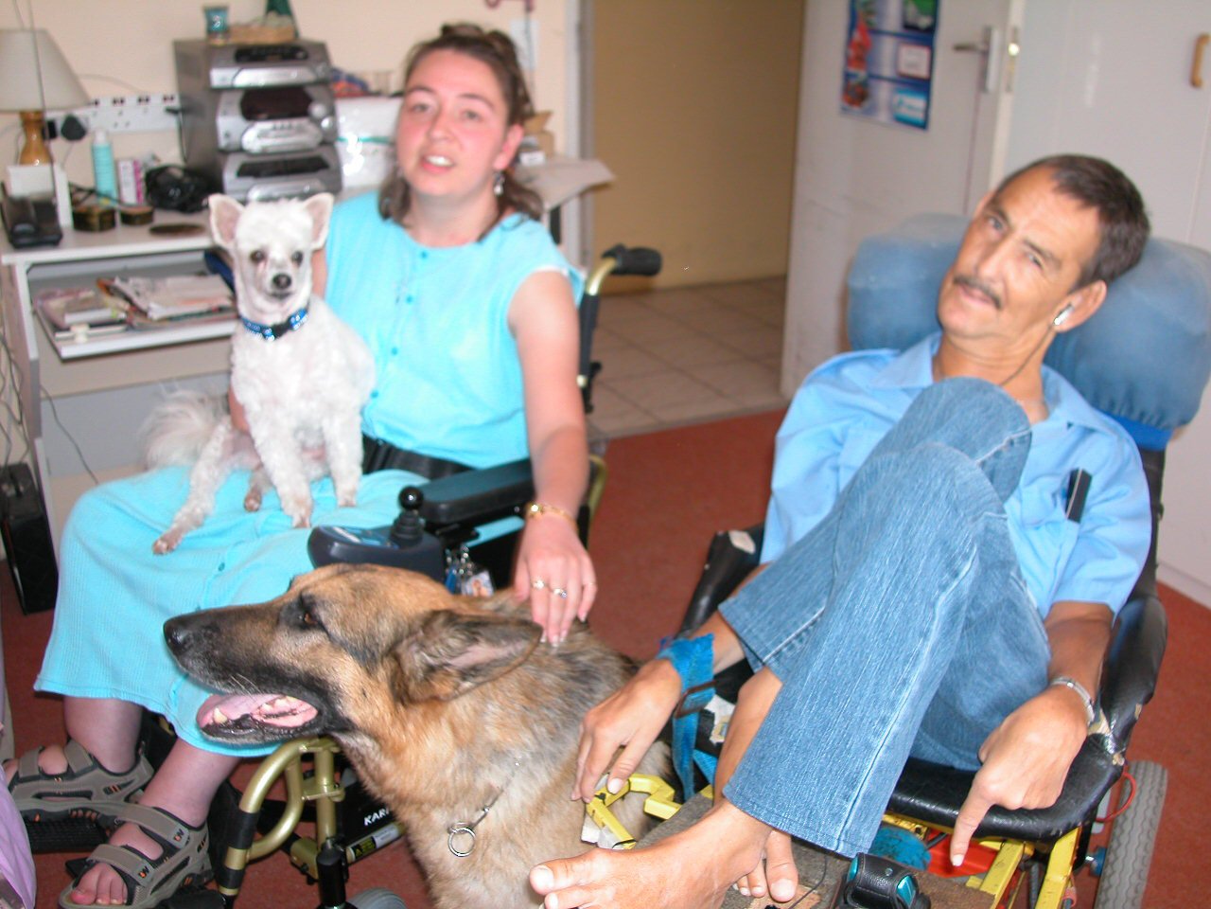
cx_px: 606
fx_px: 1224
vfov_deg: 40.7
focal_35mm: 35
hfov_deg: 52.6
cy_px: 454
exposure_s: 1/30
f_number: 3
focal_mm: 9
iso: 100
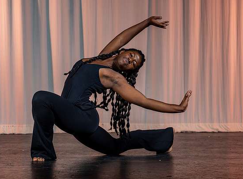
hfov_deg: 17.7
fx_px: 782
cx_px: 141
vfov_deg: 13.1
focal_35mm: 112
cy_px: 99
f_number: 5
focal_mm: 70
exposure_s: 1/160
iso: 125
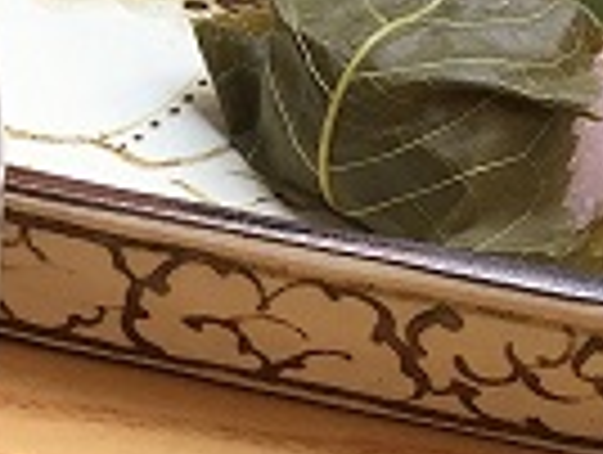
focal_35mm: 131
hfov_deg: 14.6
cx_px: -110
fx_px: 2286
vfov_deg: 11.2
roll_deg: +0.5
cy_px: -9
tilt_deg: -31.6
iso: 25
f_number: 2.2
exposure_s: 1/40
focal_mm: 4.15
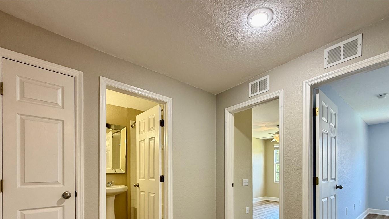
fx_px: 186
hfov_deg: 92.4
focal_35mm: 18
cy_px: 172
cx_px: 213
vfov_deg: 57.0
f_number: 2.2
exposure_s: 1/60
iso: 200
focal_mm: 2.22
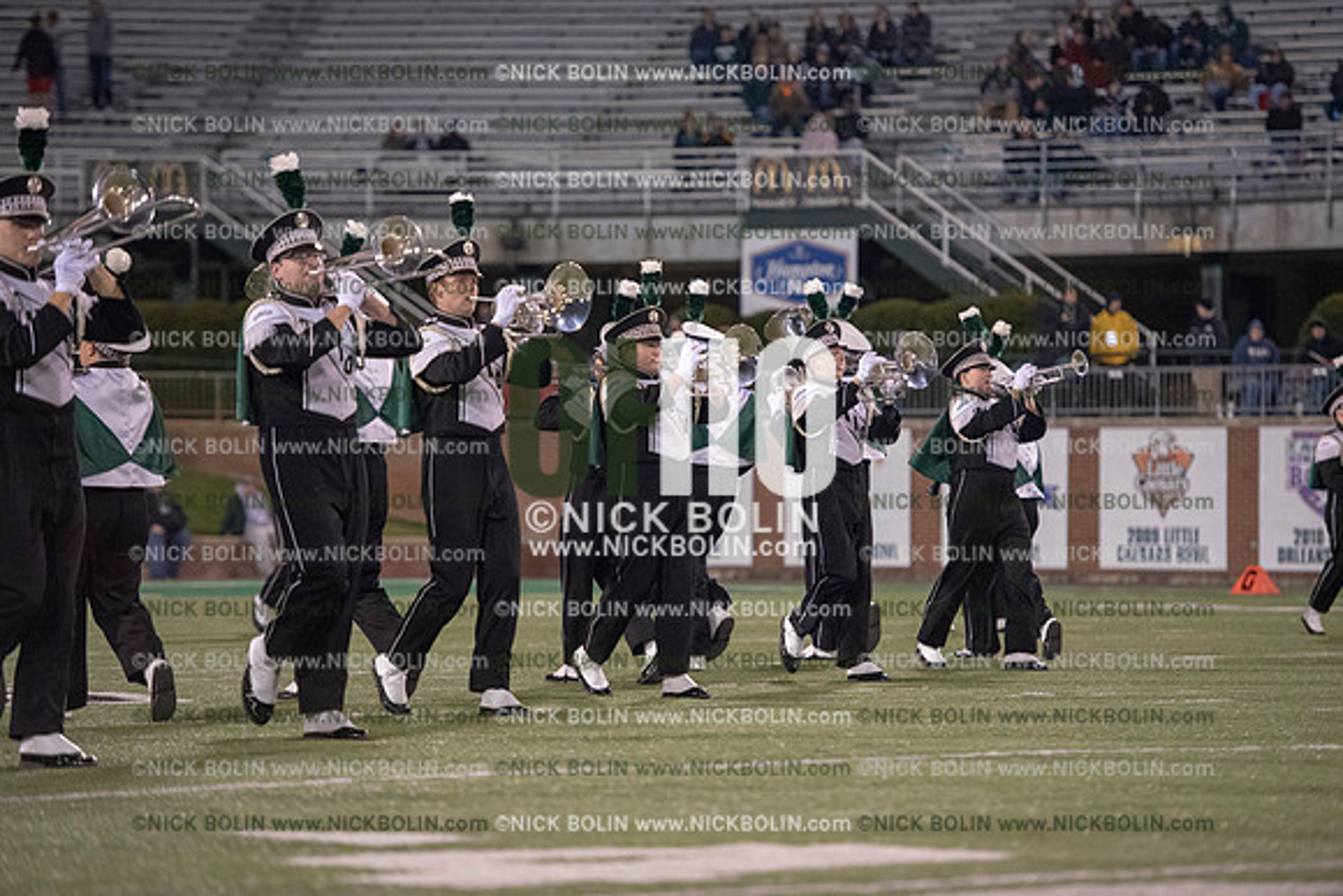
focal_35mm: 170
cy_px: 448
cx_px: 672
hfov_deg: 12.1
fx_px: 6343
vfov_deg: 8.1
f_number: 3.2
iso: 5000
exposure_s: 1/1250
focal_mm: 170
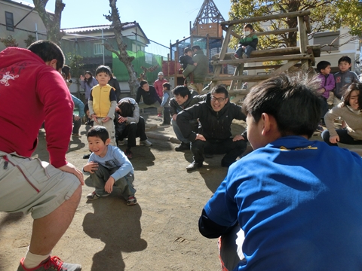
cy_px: 132
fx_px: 261
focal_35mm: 25
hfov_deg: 69.4
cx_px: 176
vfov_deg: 54.9
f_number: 7.9
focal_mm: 4.24
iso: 80
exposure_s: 1/160
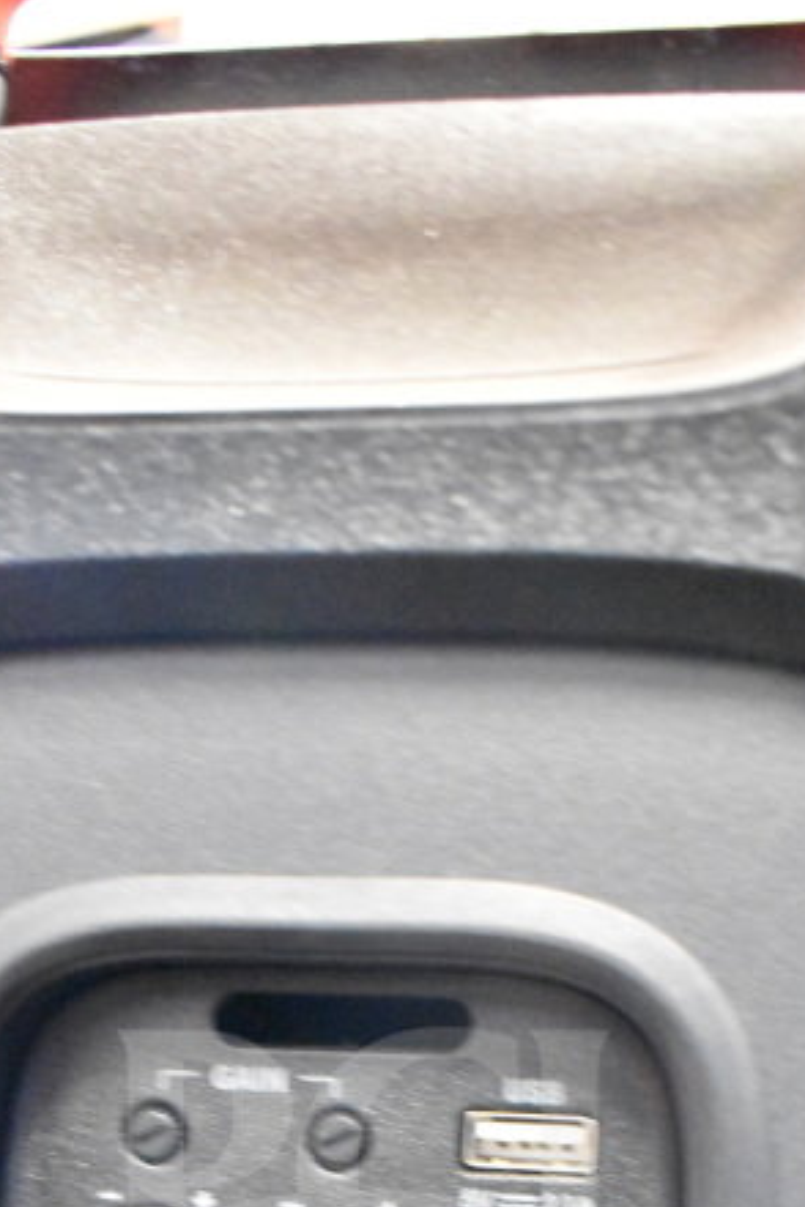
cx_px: 361
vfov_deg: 32.4
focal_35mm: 56
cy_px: 1247
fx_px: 1878
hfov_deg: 24.2
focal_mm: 18
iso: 16000
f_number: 3.5
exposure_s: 1/30
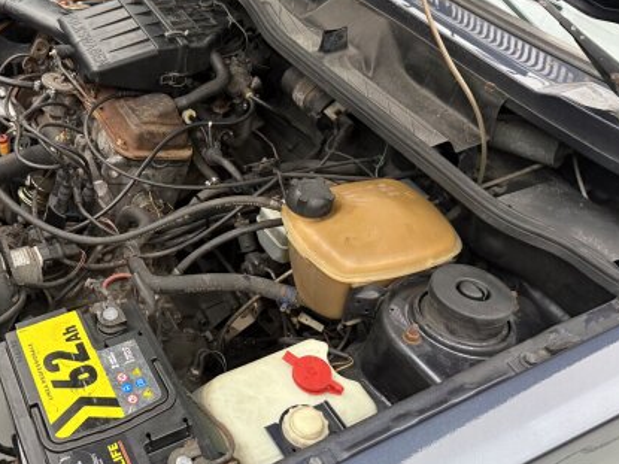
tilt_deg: -39.1
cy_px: 225
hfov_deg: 48.4
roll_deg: -2.6
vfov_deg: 38.6
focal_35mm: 37
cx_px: 163
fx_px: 661
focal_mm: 6.76
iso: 400
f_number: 1.78
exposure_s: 1/60
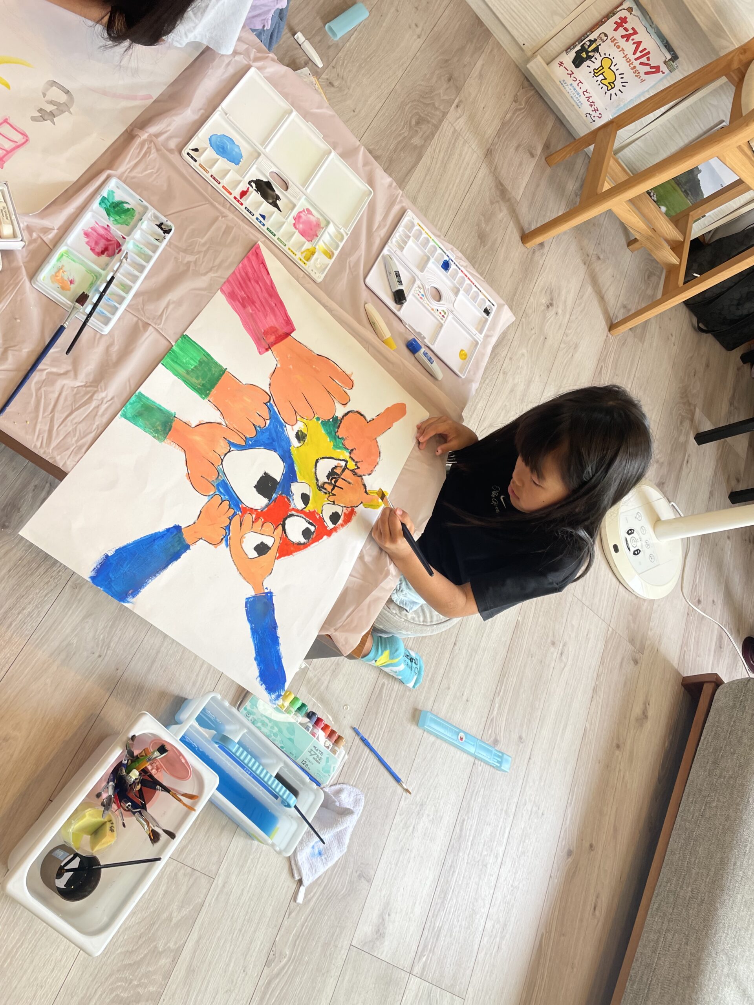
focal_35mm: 26
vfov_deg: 67.3
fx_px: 755
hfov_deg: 53.1
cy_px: 502
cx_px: 377
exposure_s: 1/121
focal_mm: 4.2
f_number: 1.6
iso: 32
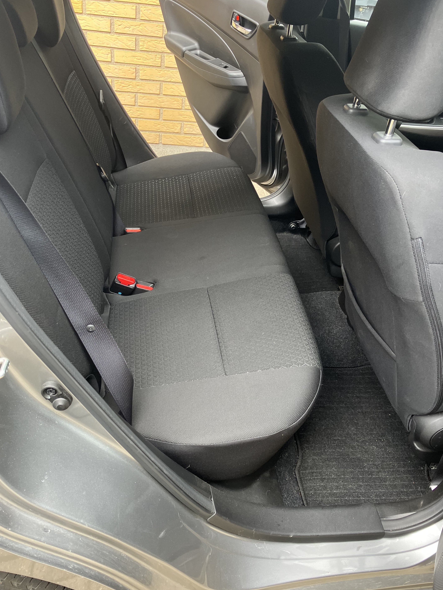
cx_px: 218
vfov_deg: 59.9
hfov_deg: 46.8
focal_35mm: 30
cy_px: 312
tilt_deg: -38.2
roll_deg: -7.9
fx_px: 512
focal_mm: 3.99
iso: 80
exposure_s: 1/115
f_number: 1.8
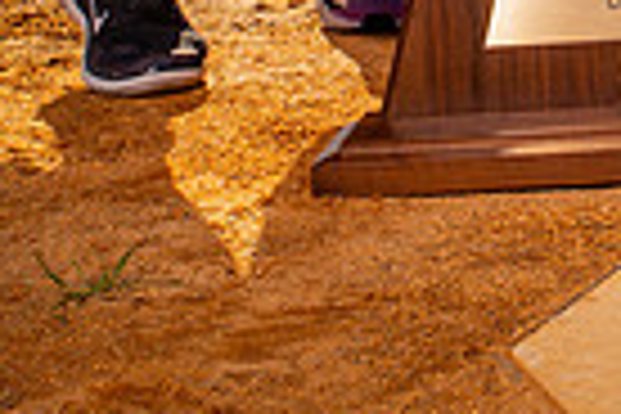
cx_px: 855
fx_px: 2674
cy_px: -416
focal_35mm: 155
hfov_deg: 12.7
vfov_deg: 8.4
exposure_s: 1/125
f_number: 13
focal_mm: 37
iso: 200
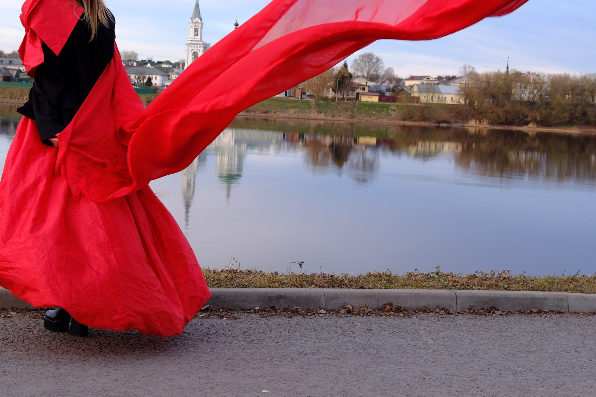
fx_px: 910
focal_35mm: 55
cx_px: 252
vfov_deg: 24.4
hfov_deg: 36.2
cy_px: 109
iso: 160
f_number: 4.5
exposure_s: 1/140
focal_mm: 24.8
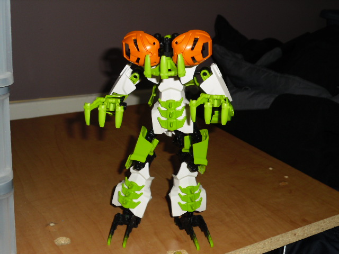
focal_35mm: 53
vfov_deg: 27.5
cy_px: 127
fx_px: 519
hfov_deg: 36.2
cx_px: 170
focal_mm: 9.4
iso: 200
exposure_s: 1/60
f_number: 3.8
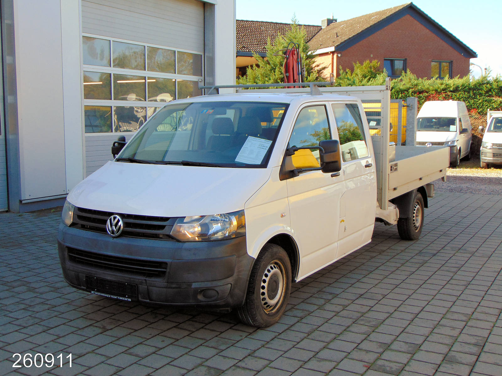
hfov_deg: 44.8
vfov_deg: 34.3
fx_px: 609
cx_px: 251
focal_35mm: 42
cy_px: 188
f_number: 3.3
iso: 80
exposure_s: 1/320
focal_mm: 7.6
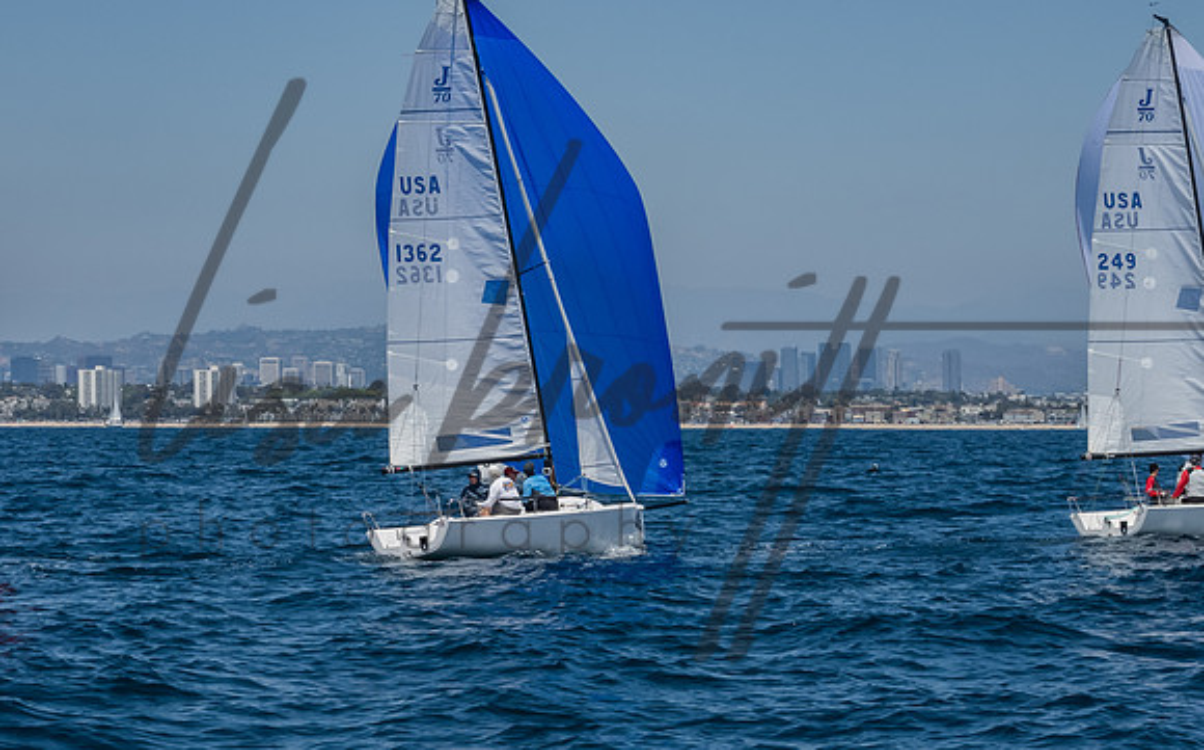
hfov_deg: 16.4
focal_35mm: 128
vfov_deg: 10.2
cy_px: 456
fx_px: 4181
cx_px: 495
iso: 640
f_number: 14
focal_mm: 70
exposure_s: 1/1000
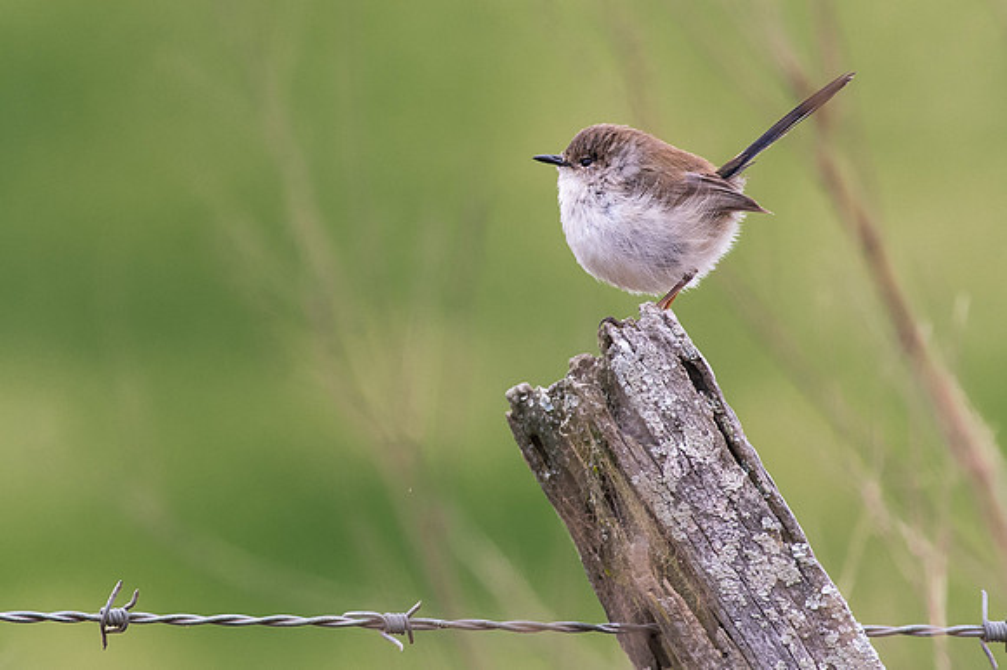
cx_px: 504
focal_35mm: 450
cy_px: 335
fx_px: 12580
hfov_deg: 4.6
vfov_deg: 3.1
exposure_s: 1/800
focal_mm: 300
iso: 320
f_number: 4.5
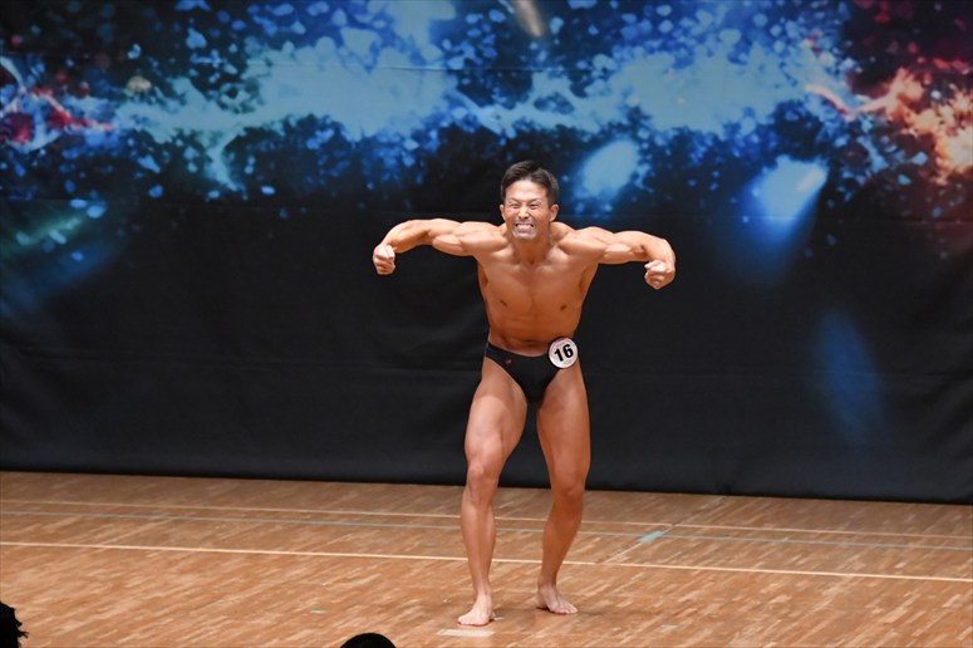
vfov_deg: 5.4
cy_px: 324
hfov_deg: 8.1
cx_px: 486
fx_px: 6889
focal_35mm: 255
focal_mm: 170
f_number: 5.6
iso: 6400
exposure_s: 1/400
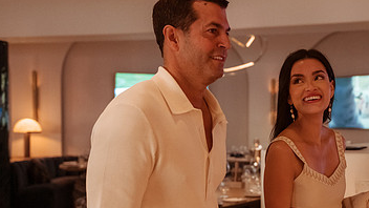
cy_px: 161
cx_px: 293
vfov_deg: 19.3
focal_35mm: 62
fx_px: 607
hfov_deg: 32.9
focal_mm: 35
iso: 2500
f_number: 2.8
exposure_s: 1/320
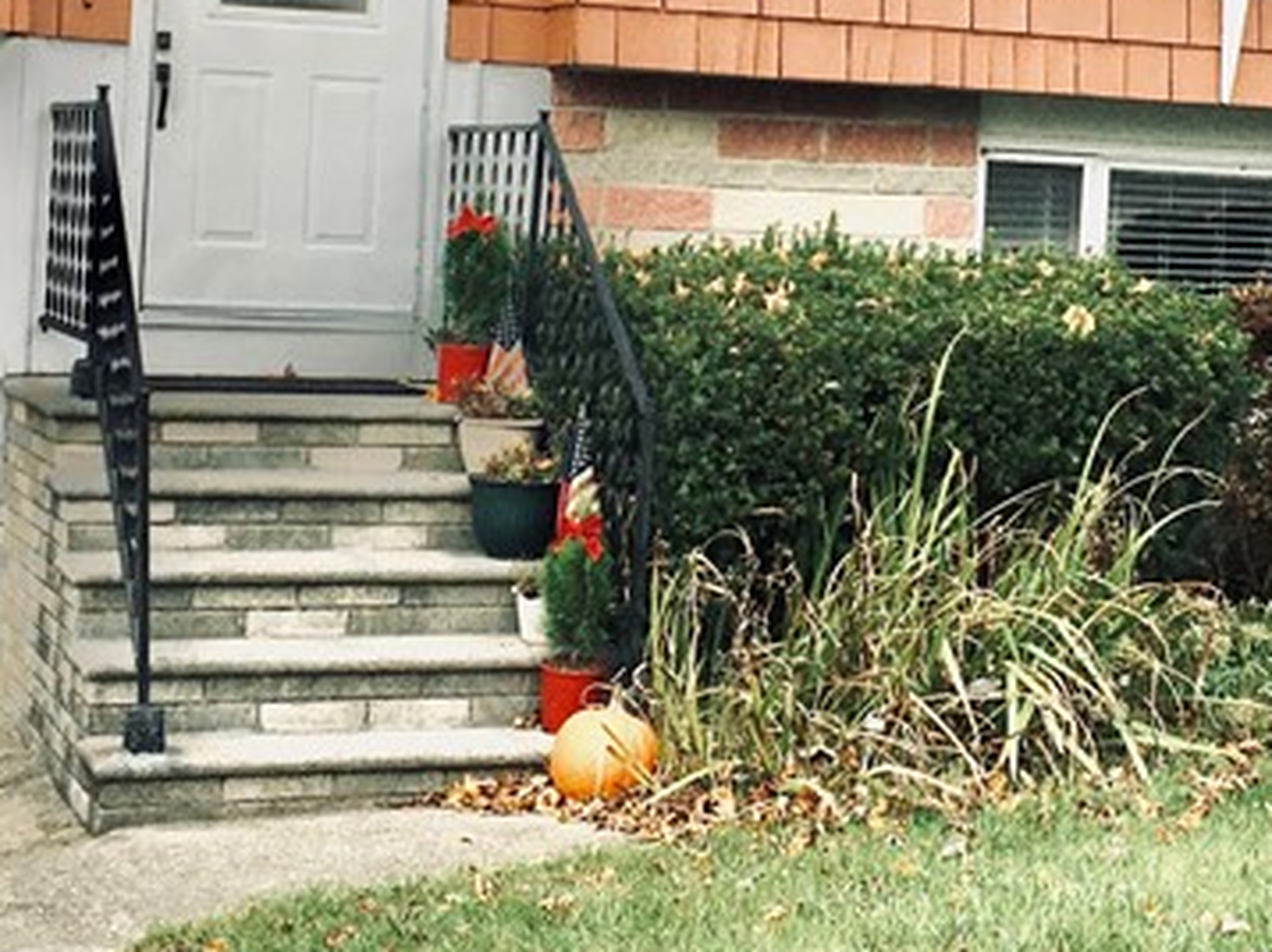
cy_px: 117
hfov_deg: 23.4
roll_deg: -3.1
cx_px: 871
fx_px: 3048
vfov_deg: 17.5
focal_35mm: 83
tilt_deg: +3.7
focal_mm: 4.15
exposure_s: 1/1099
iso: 25
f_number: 2.2
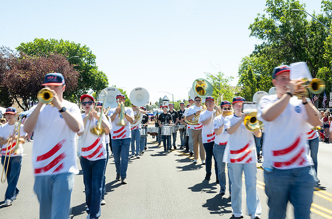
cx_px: 168
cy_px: 97
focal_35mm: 50
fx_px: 459
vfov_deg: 26.8
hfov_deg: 39.8
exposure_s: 1/15
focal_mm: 45
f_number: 18
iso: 100
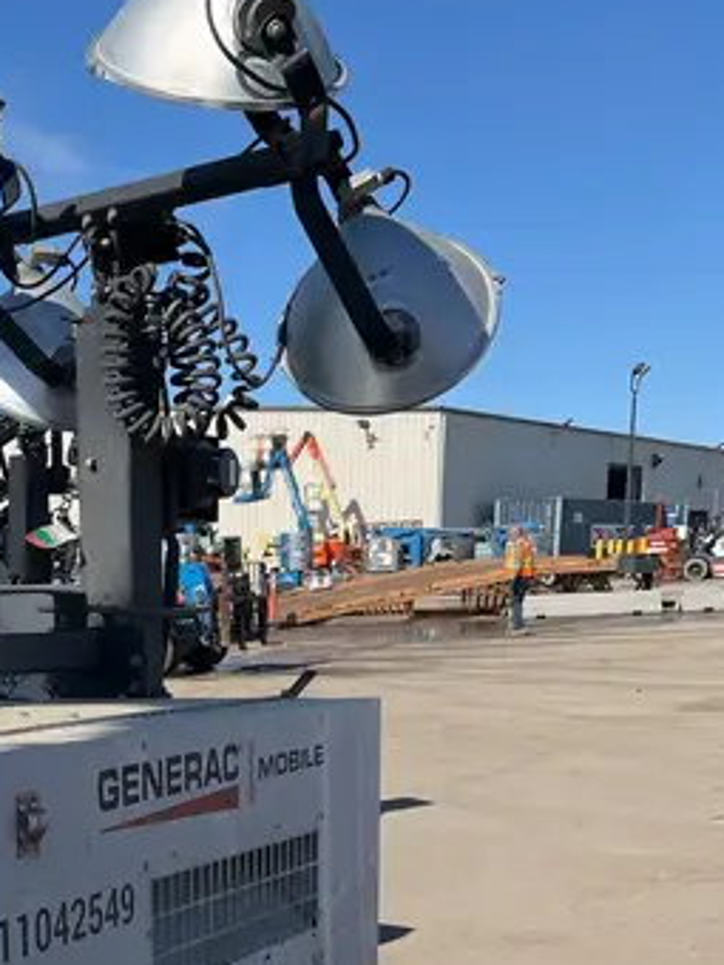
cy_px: 864
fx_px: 1562
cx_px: -23
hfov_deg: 24.7
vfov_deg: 32.7
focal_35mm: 56
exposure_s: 1/7353
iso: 50
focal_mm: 5.1
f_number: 1.6
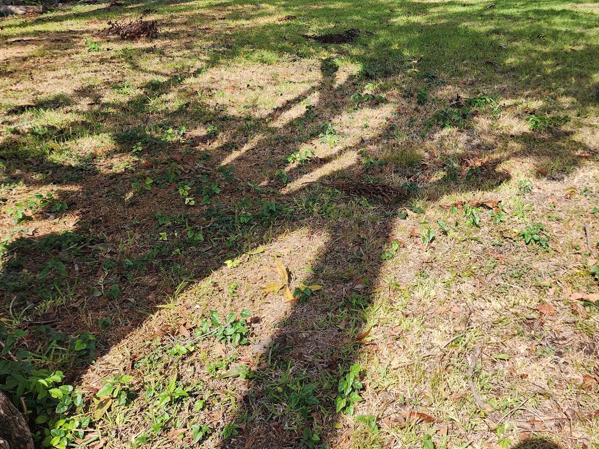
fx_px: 623
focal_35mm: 36
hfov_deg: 50.2
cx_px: 413
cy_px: 147
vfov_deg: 39.2
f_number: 1.8
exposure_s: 1/604
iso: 12
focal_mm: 6.4
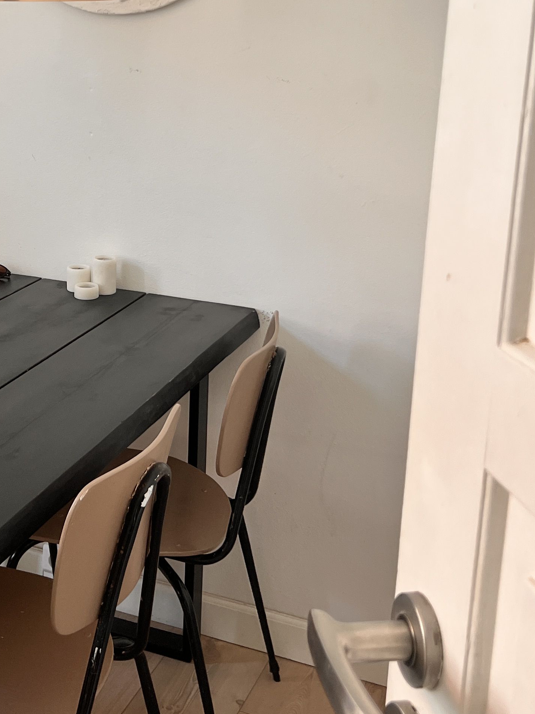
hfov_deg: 26.0
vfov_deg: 34.4
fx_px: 1133
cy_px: 207
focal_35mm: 55
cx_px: 88
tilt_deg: -11.0
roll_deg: -1.9
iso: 100
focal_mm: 5.7
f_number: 1.5
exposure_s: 1/121
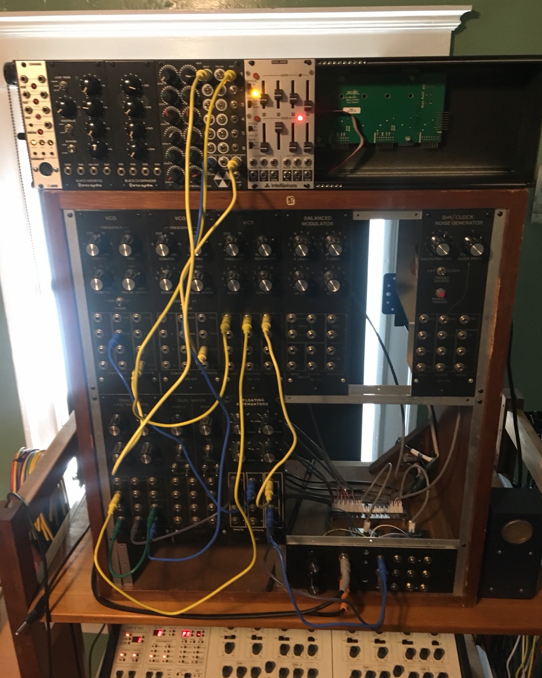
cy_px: 308
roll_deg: +1.0
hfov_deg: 47.1
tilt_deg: -19.6
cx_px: 278
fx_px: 622
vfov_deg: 57.1
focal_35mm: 31
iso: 200
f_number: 2.2
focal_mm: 4.15
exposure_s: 1/17
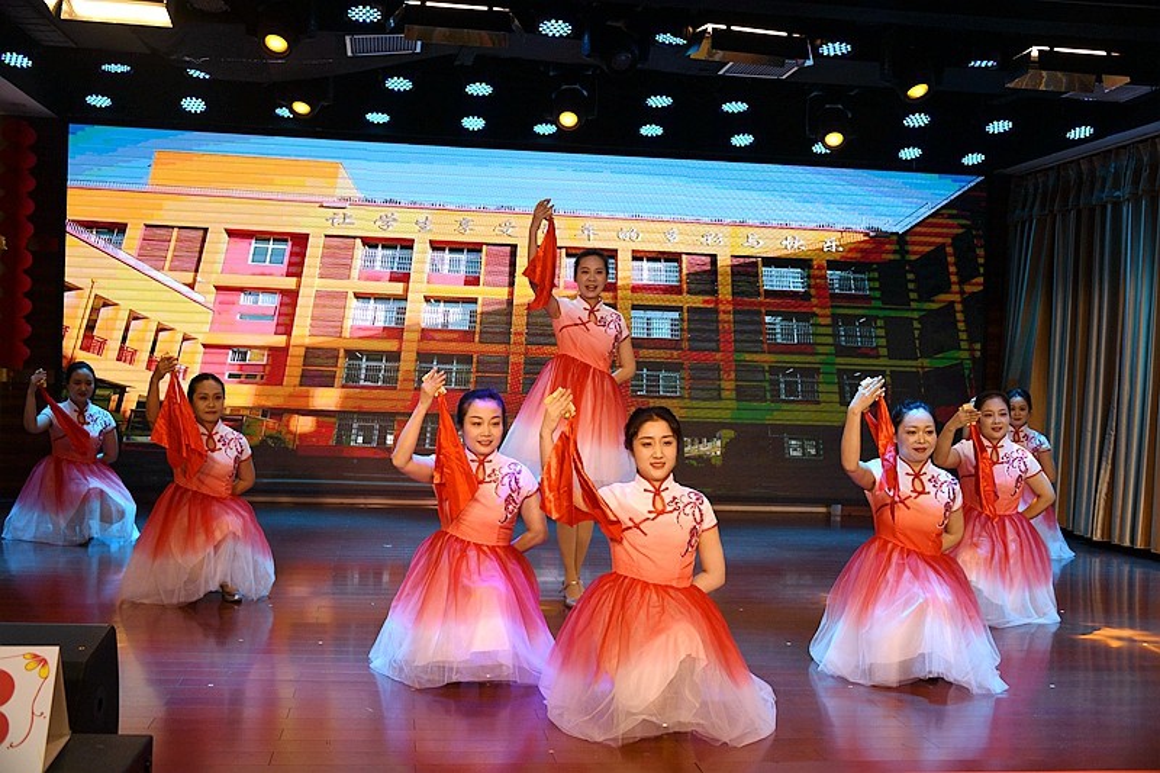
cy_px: 386
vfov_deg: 35.0
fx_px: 1224
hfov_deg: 50.7
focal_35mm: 38
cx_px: 580
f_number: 4
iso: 560
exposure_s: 1/500
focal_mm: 38
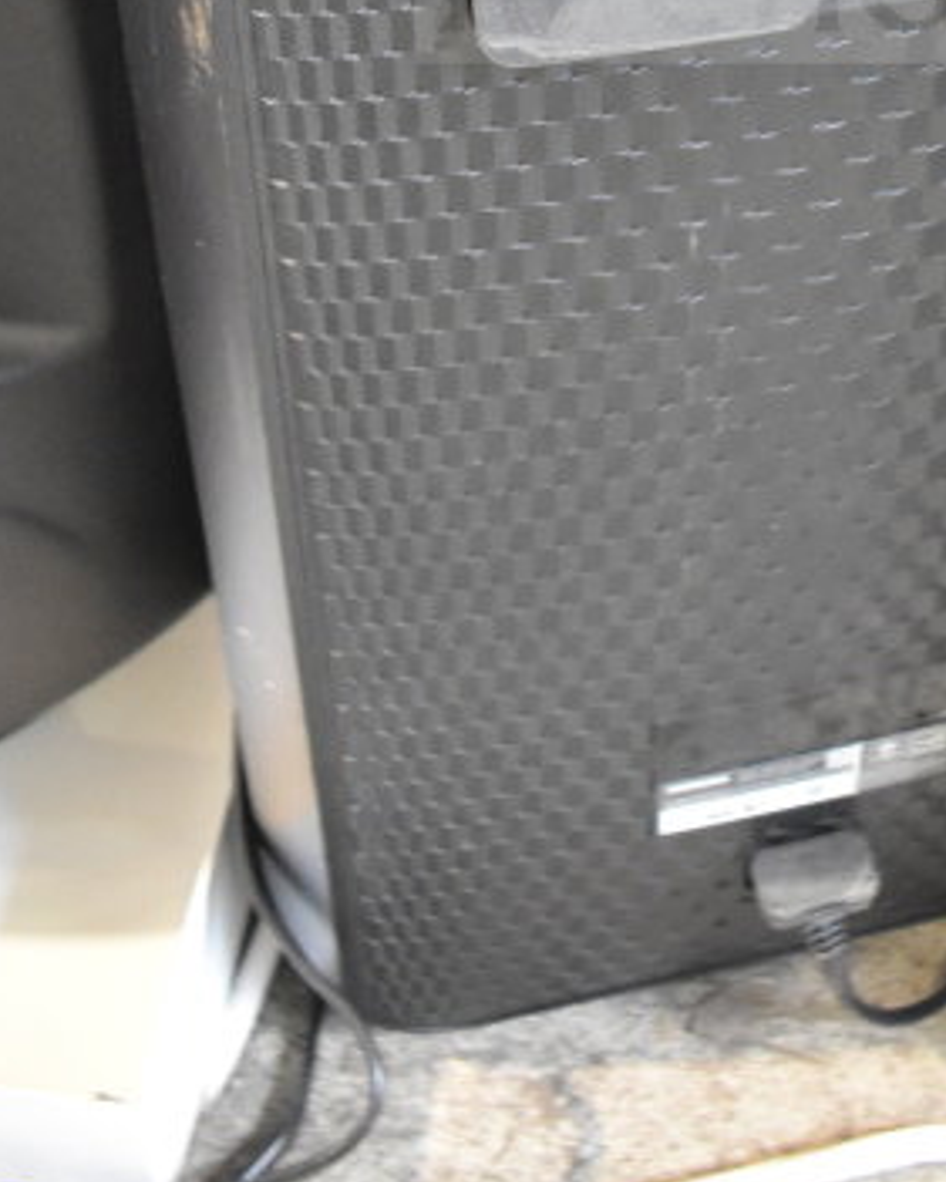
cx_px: 791
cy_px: -204
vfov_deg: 25.9
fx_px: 2309
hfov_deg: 22.8
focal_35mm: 66
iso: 4000
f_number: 3.5
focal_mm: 18
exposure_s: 1/30
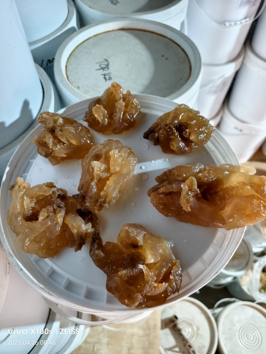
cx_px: 133
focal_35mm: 23
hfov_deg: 58.9
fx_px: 236
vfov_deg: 73.9
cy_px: 177
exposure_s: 1/16.7
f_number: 1.57
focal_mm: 5.6
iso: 1955
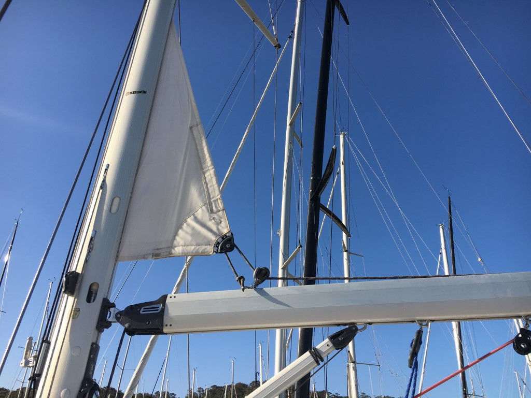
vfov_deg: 48.2
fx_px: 445
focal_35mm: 29
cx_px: 266
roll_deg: -3.0
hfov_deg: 61.7
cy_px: 199
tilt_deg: +32.7
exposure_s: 1/1399
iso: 25
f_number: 2.2
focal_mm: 4.15
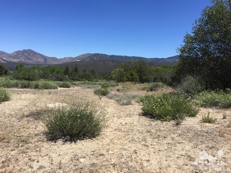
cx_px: 116
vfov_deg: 48.2
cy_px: 86
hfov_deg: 61.7
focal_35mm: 29
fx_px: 194
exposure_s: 1/2083
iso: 32
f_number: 2.2
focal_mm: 4.15
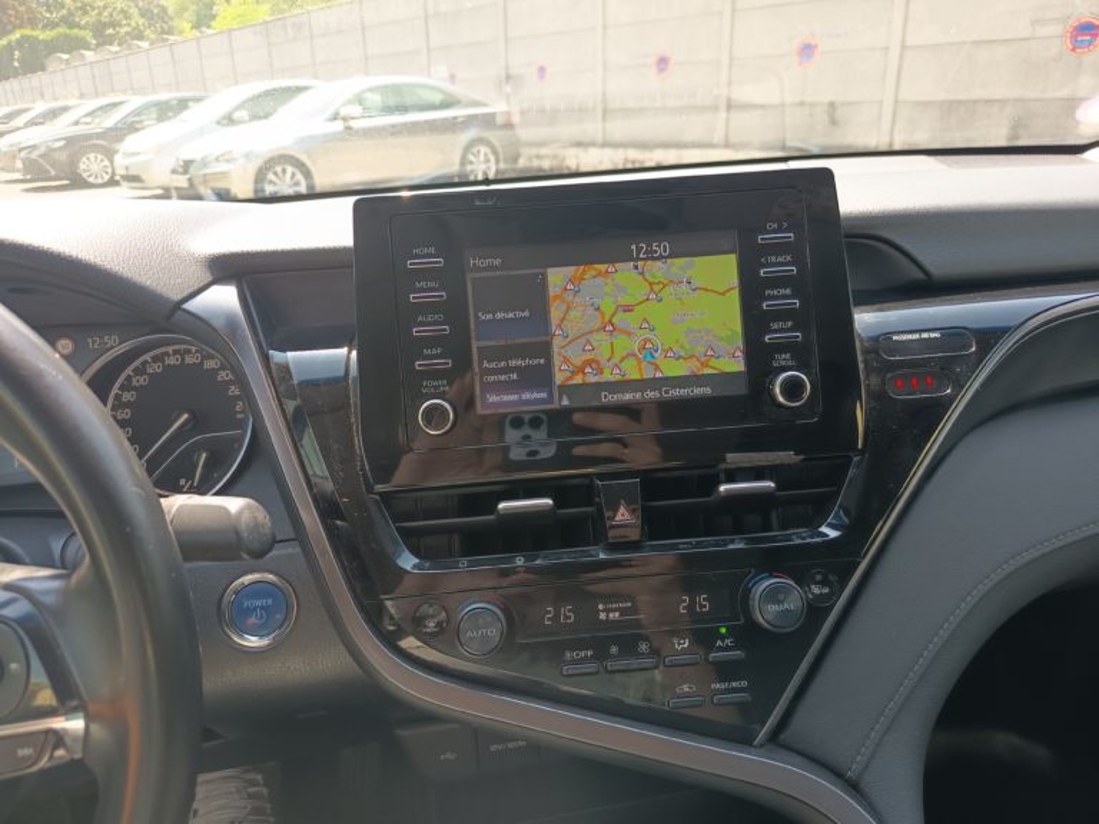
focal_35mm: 24
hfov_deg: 71.6
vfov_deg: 56.8
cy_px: 412
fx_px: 762
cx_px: 550
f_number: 1.7
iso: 115
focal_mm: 5.27
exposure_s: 1/100
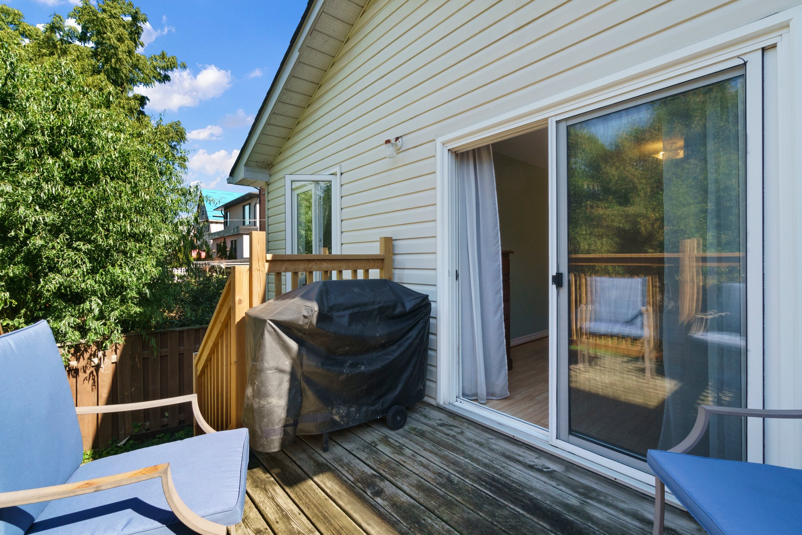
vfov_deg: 77.3
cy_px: 268
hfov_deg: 100.4
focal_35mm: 15
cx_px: 401
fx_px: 334
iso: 640
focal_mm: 10
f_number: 10
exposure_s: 1/80
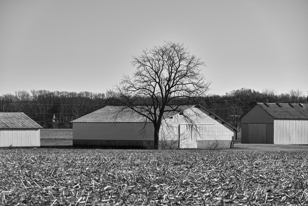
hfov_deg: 10.3
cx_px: 154
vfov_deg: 6.9
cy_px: 103
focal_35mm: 200
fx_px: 1712
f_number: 7.1
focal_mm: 200
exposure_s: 1/250
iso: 64
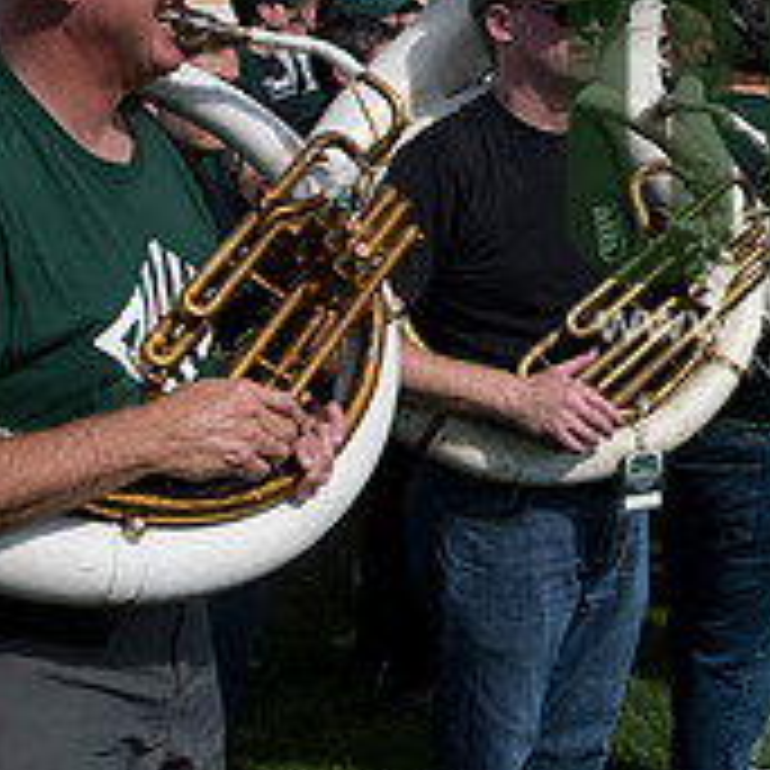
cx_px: 905
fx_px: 1736
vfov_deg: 24.6
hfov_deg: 23.1
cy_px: 164
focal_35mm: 69
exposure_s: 1/2500
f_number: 4.5
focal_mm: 24
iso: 250
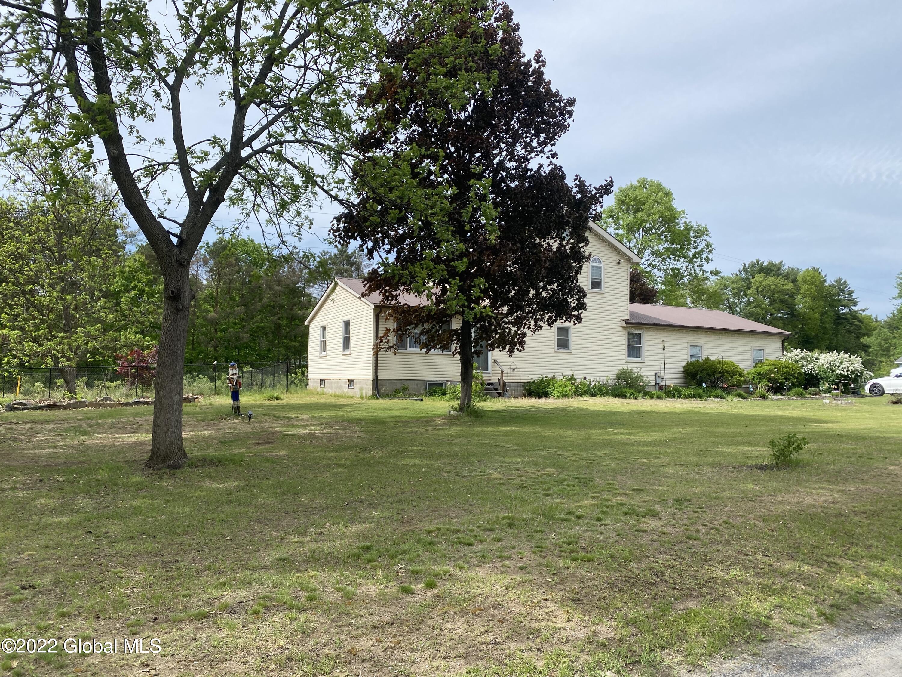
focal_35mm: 26
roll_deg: -1.8
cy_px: 338
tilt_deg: +2.3
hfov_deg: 67.3
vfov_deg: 53.1
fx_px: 677
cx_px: 451
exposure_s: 1/2513
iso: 32
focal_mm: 4.25
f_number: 1.8
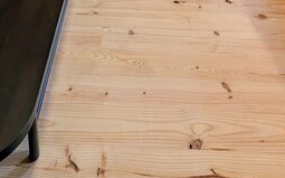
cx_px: 110
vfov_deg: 20.2
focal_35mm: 32
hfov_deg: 59.0
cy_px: -169
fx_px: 248
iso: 58
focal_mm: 2.02
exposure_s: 1/60
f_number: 1.7
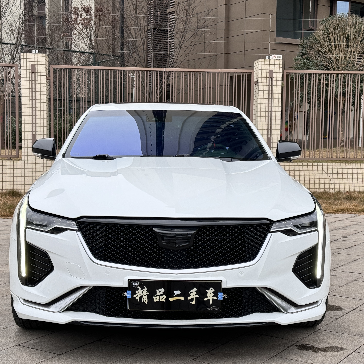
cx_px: 173
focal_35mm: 57
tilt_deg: -3.4
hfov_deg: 30.0
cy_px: 181
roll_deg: -0.4
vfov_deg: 30.0
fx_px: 678
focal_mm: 6.76
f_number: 1.78
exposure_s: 1/783
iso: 64
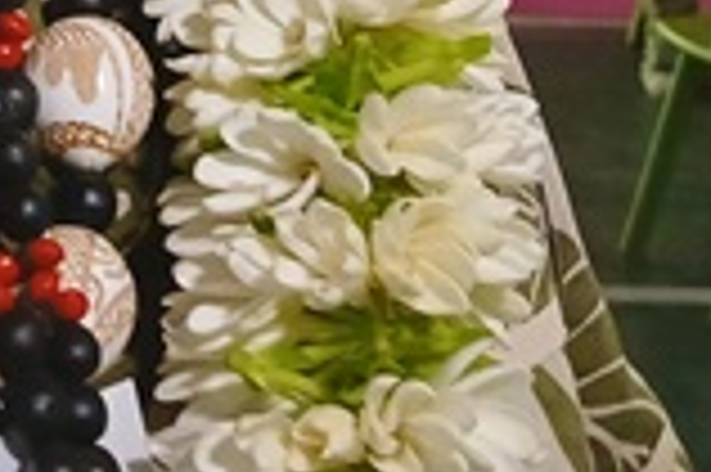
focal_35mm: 137
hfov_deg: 14.5
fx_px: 2703
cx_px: -158
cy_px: -499
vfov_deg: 9.3
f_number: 1.8
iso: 320
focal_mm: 3.98
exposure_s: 1/60
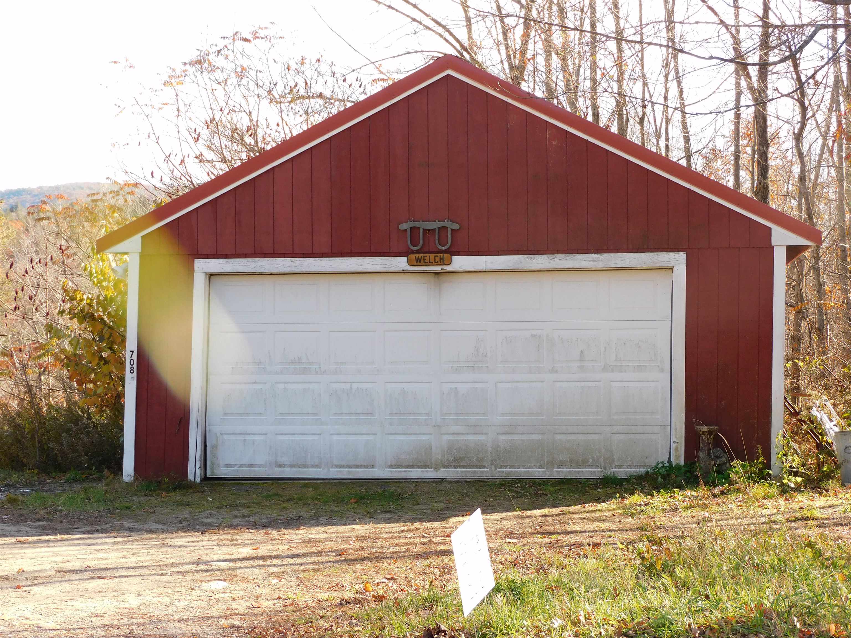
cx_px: 426
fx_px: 1967
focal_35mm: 80
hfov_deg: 24.4
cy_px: 319
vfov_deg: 18.4
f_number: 4.5
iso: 125
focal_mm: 14.3
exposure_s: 1/125
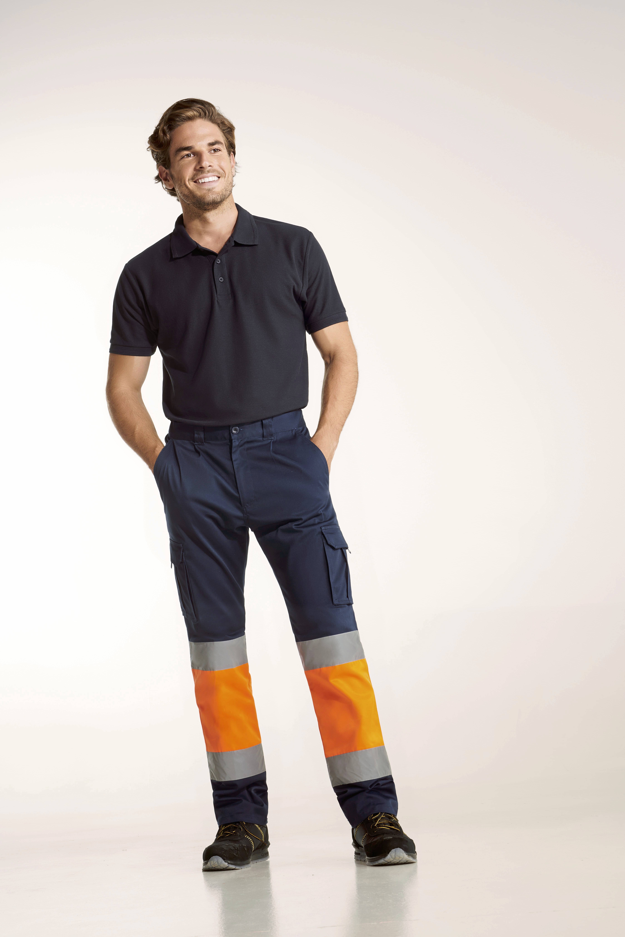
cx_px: 312
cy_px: 468
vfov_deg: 33.4
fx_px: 1562
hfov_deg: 22.6
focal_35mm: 60
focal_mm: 60
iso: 100
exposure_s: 1/160
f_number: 13
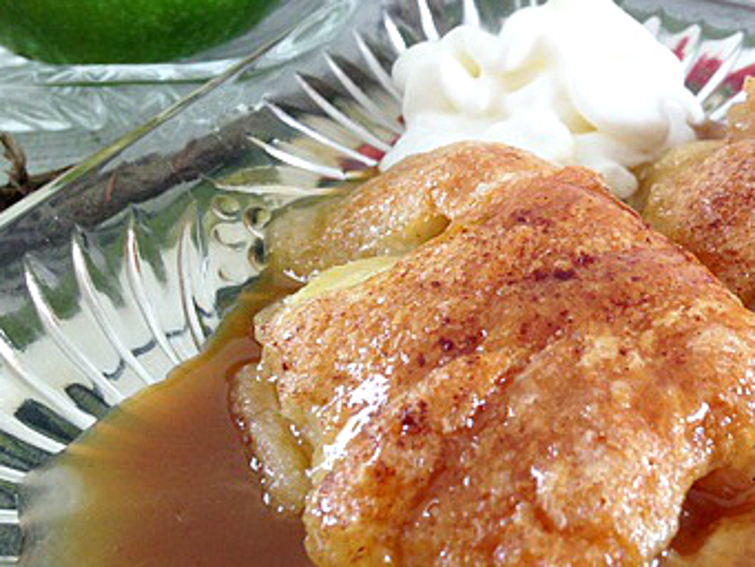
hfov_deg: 32.0
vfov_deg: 25.2
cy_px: 239
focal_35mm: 58
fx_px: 1265
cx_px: 642
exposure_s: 1/20
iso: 80
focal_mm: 4.12
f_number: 2.4
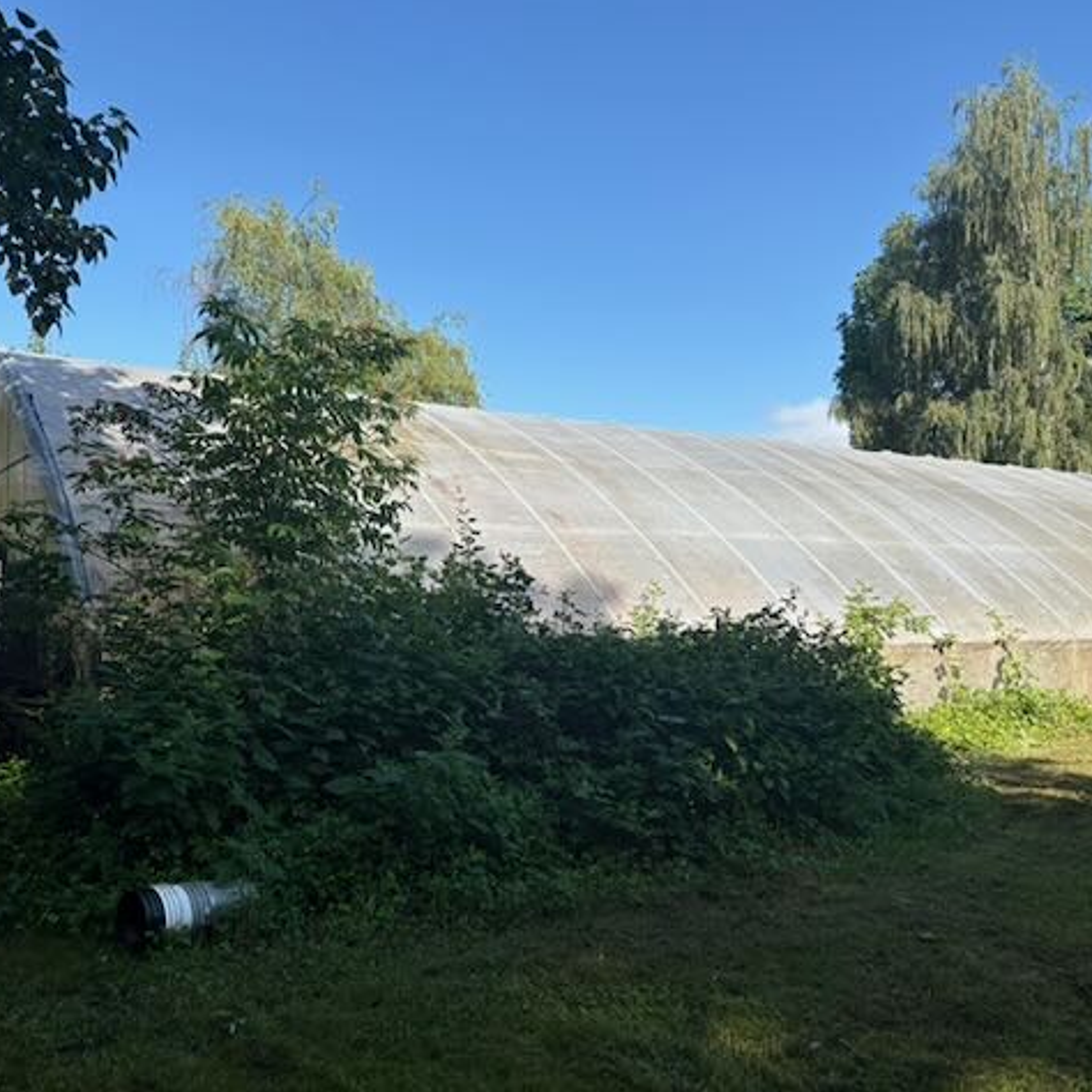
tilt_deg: +1.9
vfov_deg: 52.5
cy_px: 541
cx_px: 486
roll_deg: +0.4
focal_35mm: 31
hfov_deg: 52.4
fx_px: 1106
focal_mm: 5.96
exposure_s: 1/1799
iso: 50
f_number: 1.6
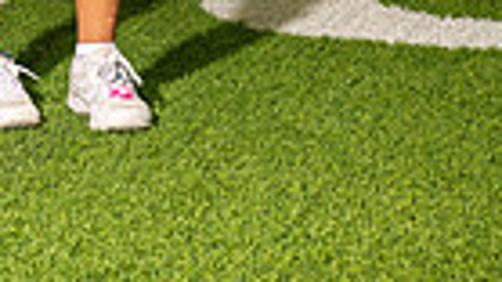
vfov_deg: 5.7
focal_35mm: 203
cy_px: -437
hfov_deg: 10.5
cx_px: -29
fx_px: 2701
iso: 1000
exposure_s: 1/400
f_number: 7.1
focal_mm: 60
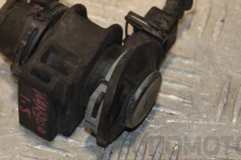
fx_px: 1672
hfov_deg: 8.2
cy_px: 61
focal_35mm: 250
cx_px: 105
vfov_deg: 5.5
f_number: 6.3
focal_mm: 105
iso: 800
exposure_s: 1/200
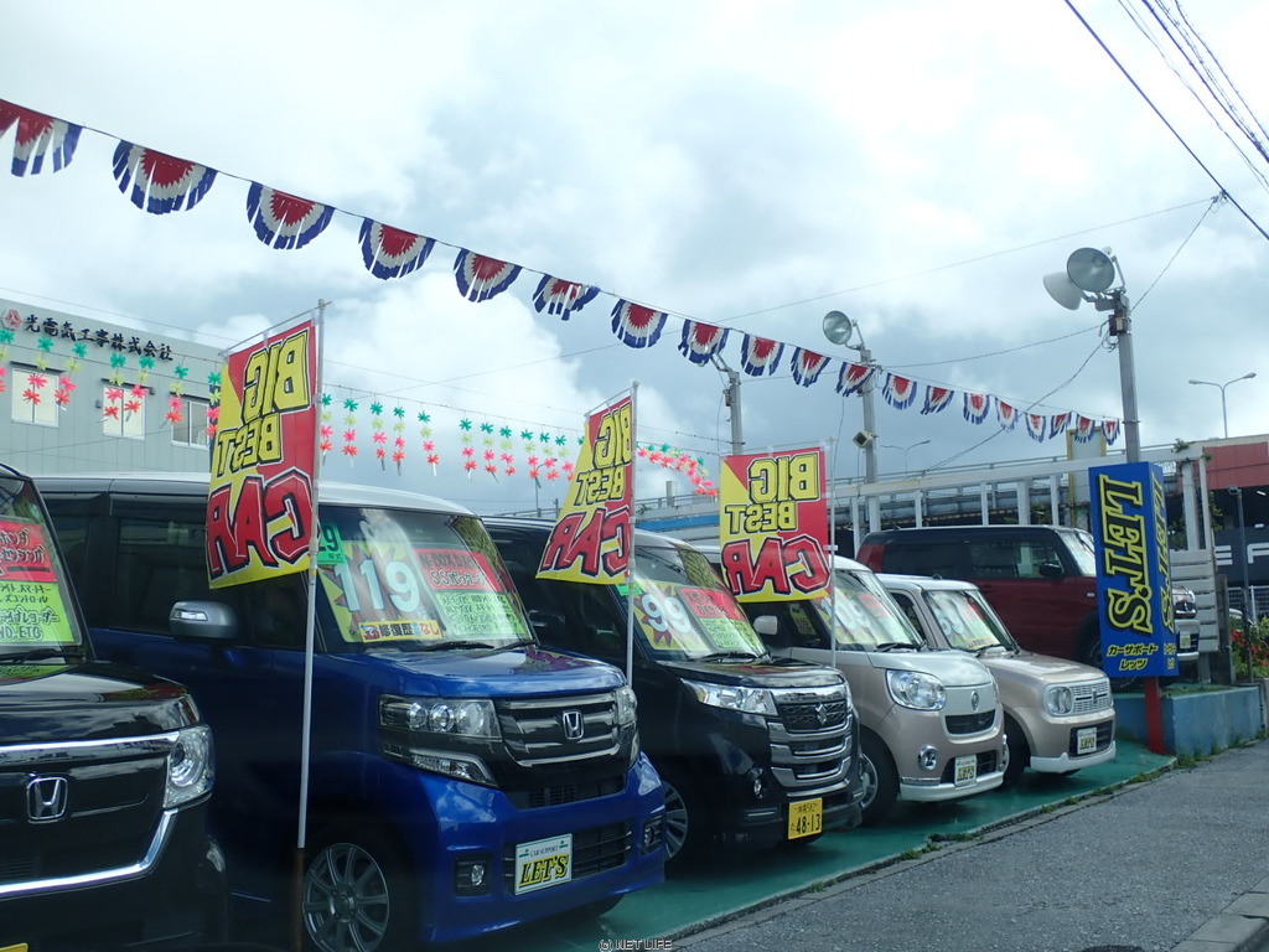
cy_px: 476
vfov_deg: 33.6
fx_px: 1576
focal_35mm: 43
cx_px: 634
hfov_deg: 43.9
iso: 100
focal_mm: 7.86
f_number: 4
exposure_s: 1/500
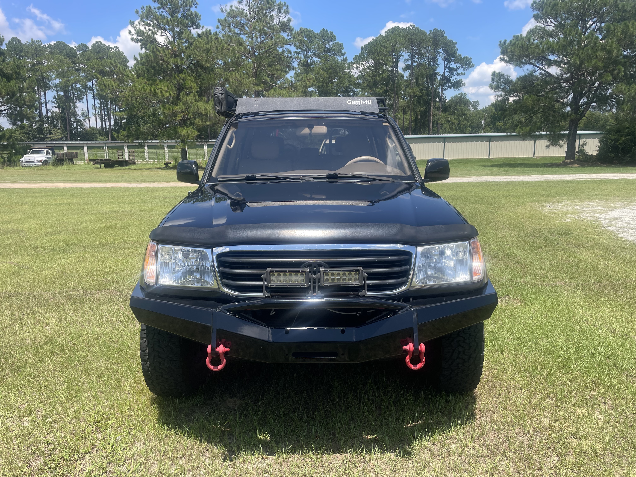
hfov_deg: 67.3
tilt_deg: -9.8
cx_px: 318
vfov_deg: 53.1
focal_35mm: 26
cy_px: 238
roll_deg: +2.2
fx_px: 478
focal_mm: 4.2
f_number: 1.6
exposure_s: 1/2053
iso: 32
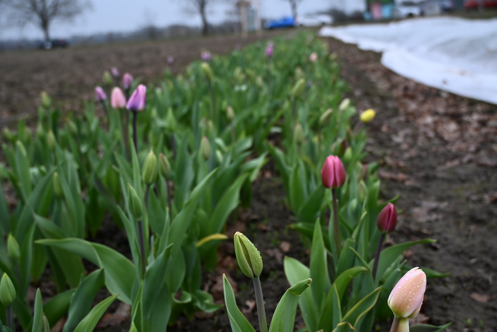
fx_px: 580
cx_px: 248
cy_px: 166
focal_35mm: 42
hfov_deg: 46.4
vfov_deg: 31.9
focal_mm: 28
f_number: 3.8
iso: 400
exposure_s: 1/200
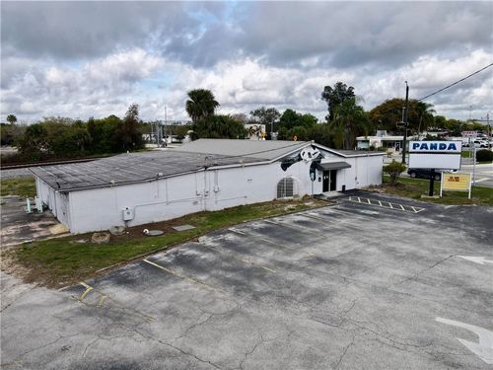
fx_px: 342
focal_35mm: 24
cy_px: 185
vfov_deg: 56.8
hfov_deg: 71.6
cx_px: 246
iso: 100
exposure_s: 1/640
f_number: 2.8
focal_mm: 4.5
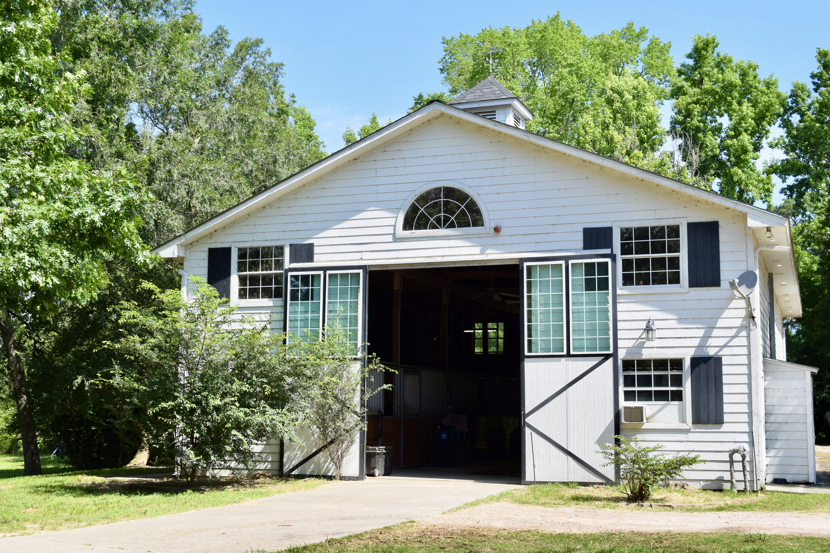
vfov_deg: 28.1
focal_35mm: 48
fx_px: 1107
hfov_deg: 41.1
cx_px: 415
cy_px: 276
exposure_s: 1/320
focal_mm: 32
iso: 200
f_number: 9
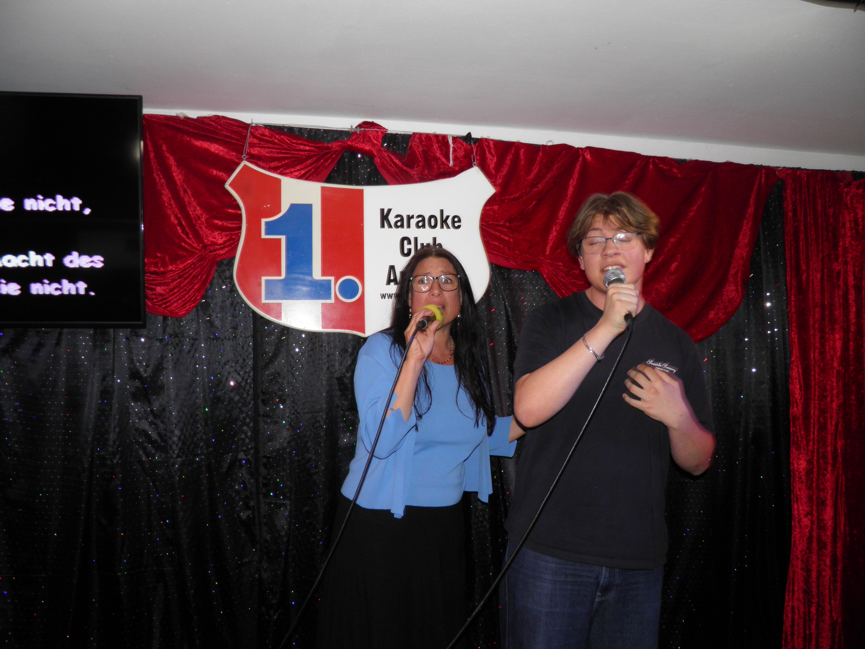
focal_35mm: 28
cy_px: 324
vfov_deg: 49.7
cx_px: 432
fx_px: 700
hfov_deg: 63.4
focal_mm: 4.9
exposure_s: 1/30
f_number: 2.8
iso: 100
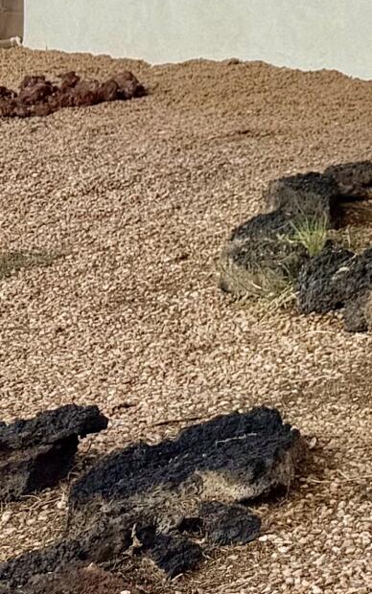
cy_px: -307
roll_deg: +2.3
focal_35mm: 123
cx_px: 1239
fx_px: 1993
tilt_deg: +5.3
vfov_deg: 15.6
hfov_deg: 8.4
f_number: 1.78
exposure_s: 1/2299
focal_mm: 6.76
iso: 80
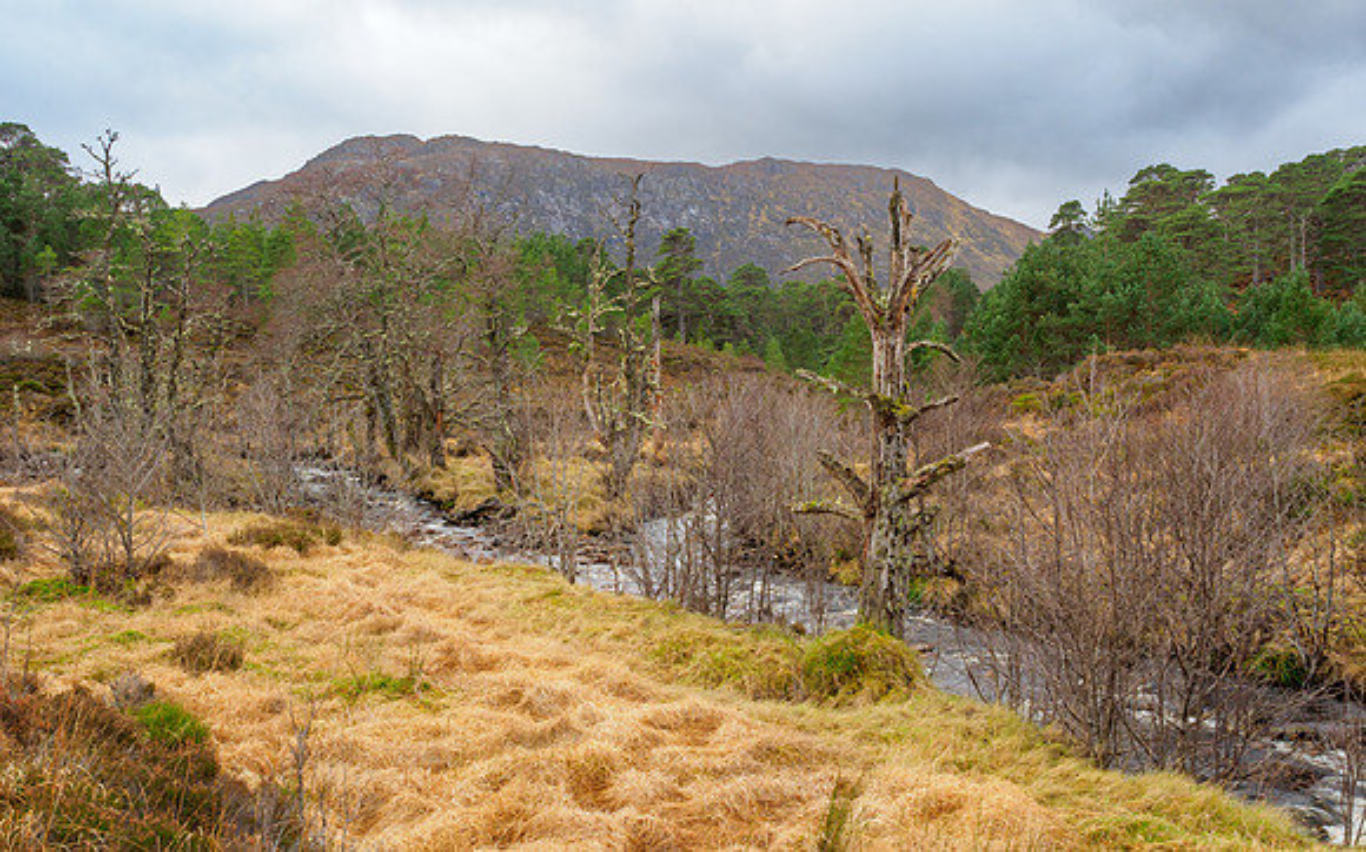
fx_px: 1341
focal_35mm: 36
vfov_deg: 35.3
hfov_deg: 54.0
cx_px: 683
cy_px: 437
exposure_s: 1/13
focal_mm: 17
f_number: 7.1
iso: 200
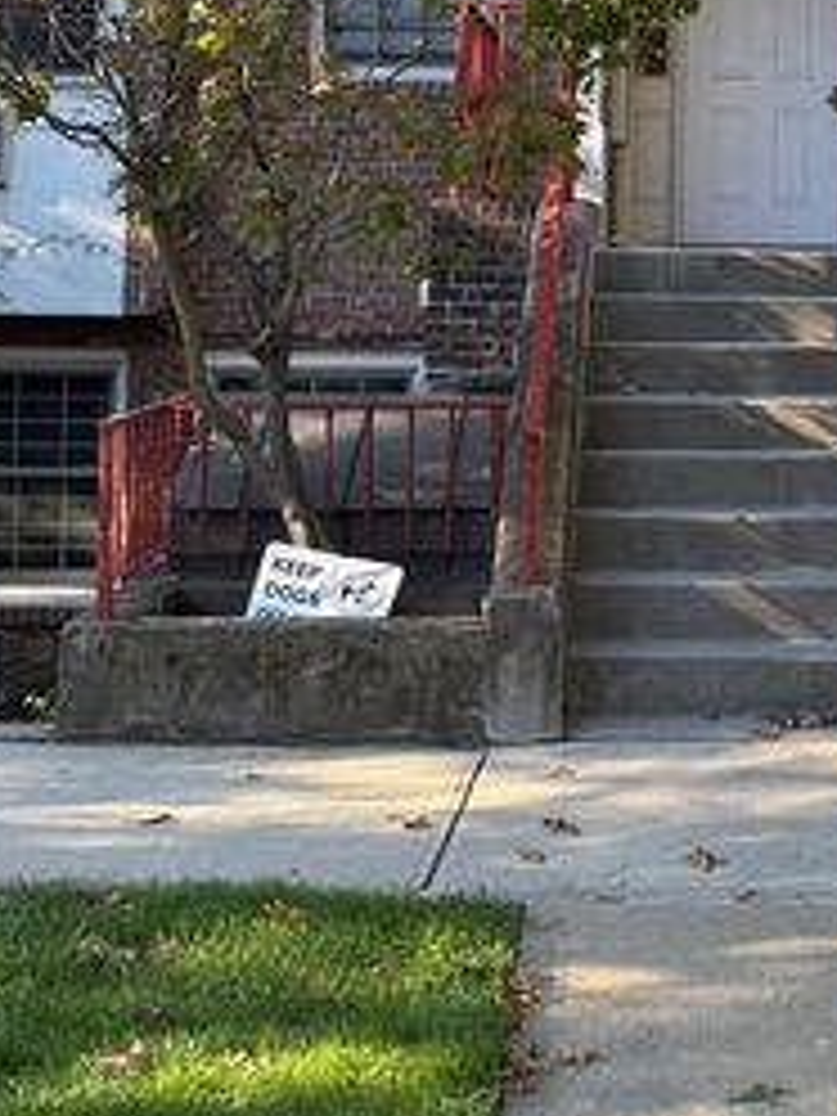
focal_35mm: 70
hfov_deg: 20.4
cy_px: 133
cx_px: 806
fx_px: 2257
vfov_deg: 26.9
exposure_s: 1/280
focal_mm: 5.96
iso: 50
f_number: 1.6
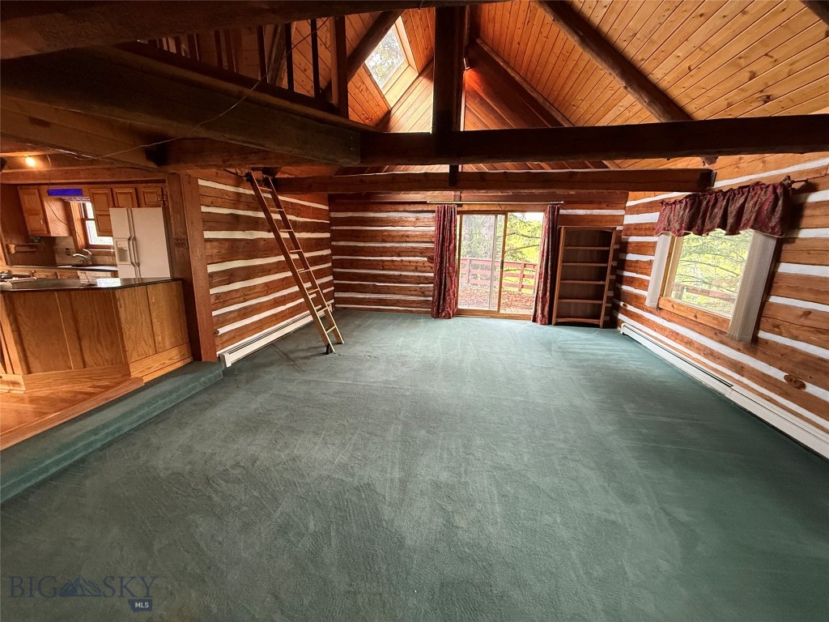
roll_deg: -0.9
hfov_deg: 102.1
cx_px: 414
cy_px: 311
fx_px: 335
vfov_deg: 85.7
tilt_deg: -12.7
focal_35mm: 14
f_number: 2.2
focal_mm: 2.22
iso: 400
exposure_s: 1/60
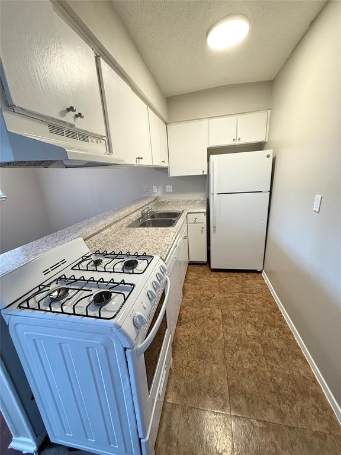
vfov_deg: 102.1
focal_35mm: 14
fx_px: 184
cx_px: 170
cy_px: 228
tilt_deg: -16.0
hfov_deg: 85.7
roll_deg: +3.8
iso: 200
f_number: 2.2
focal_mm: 2.22
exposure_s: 1/60
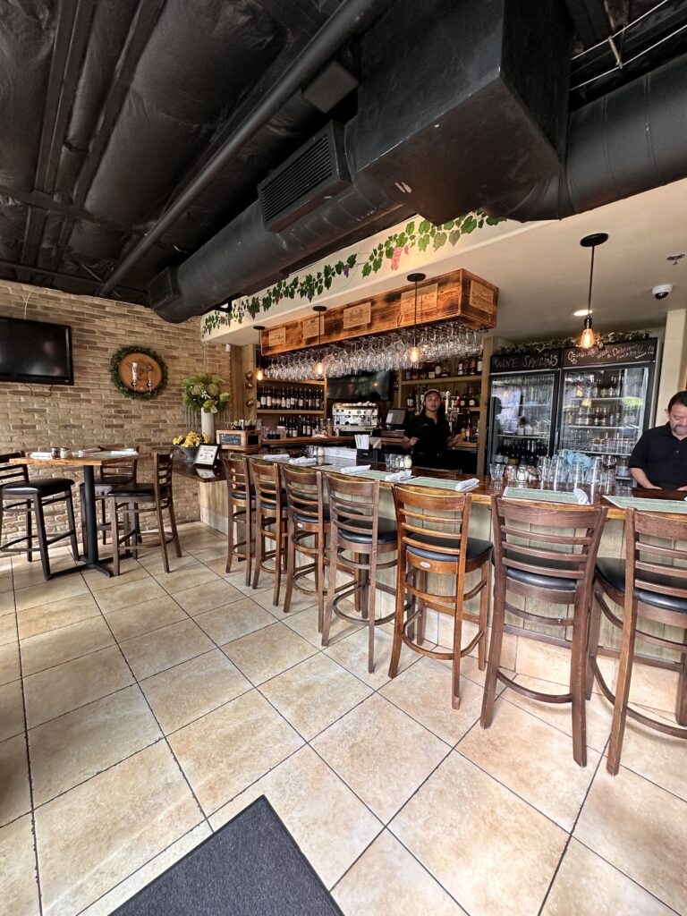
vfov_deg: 102.1
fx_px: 370
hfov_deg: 85.7
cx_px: 344
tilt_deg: -7.3
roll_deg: -0.4
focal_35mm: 14
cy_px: 458
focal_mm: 2.22
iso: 200
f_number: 2.2
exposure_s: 1/120
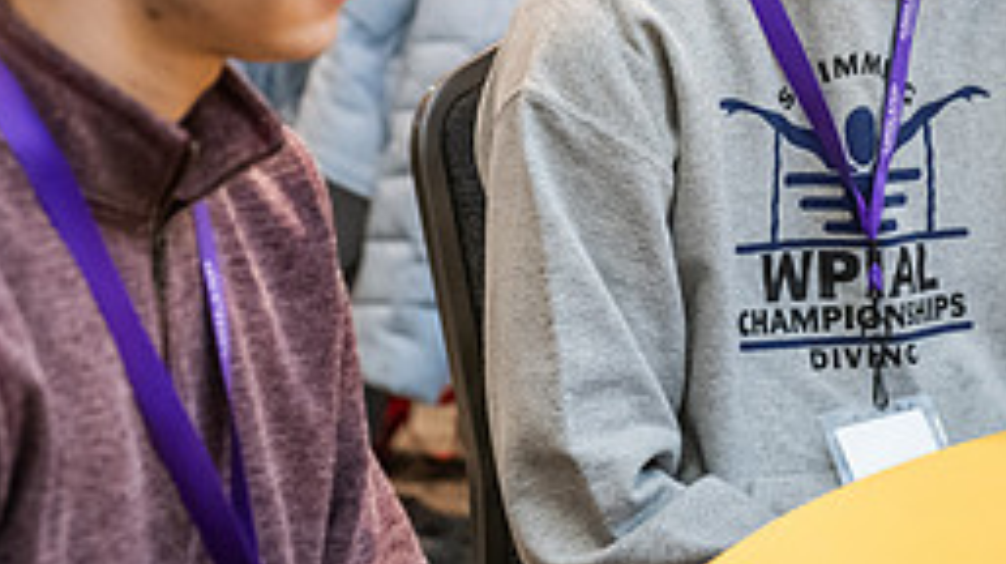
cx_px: 642
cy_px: -143
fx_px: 3784
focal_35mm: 142
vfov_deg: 8.4
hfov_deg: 15.1
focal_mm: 60
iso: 2000
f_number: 3.2
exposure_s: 1/125
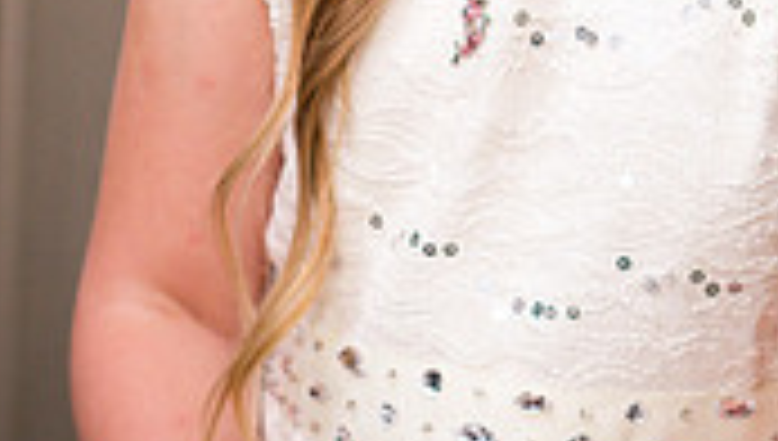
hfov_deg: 7.2
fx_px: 6158
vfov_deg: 4.1
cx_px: 729
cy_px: -349
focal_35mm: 298
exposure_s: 1/250
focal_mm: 85
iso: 400
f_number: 3.2
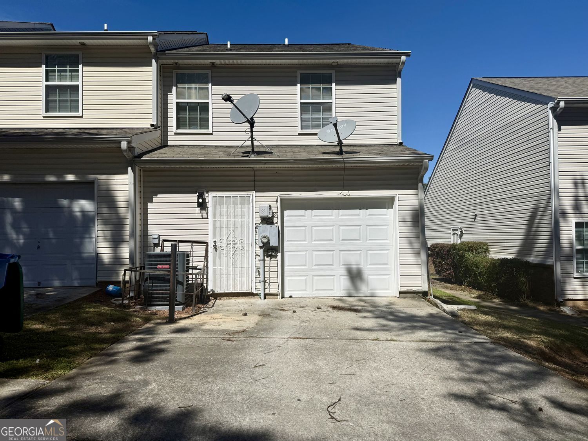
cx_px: 294
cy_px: 220
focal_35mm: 24
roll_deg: +0.7
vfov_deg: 56.8
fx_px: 408
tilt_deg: +1.0
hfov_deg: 71.6
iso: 80
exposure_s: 1/10309
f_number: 1.78
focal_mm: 6.76
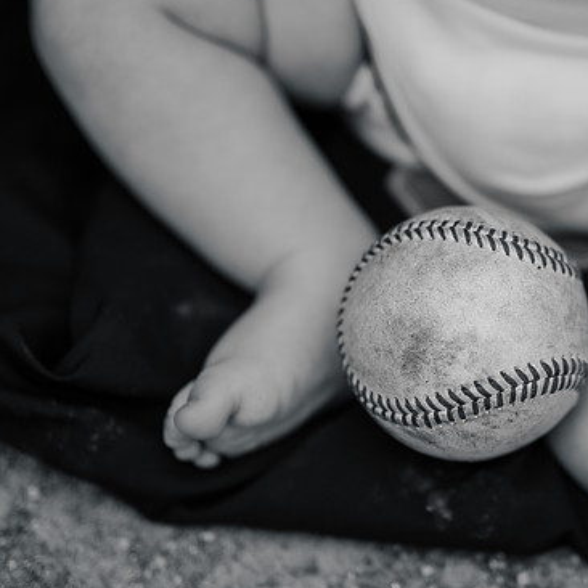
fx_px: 1941
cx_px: 427
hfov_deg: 17.1
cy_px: 299
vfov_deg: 17.2
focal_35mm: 101
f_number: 3.2
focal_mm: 50
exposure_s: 1/6400
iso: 160
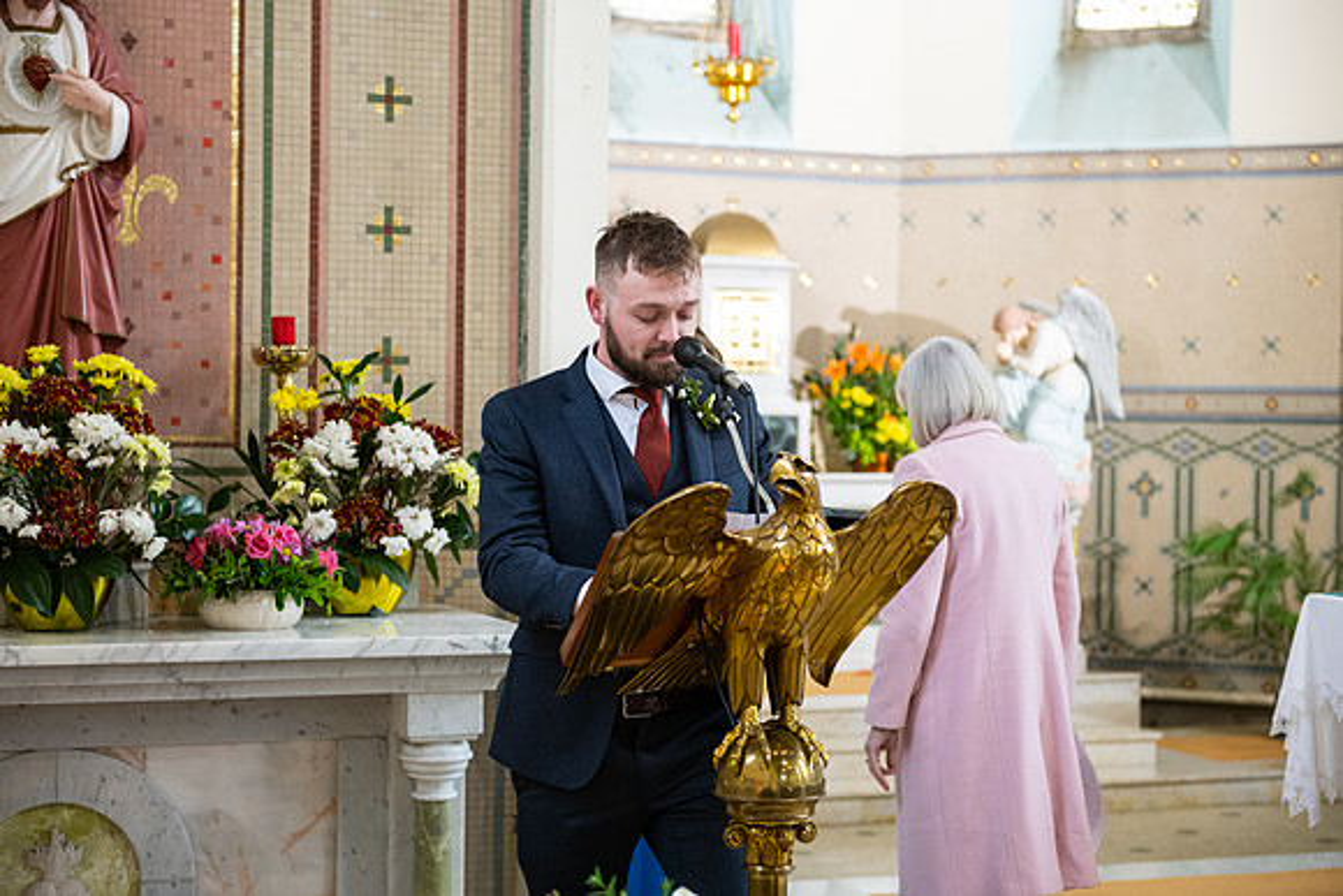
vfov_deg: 20.6
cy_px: 448
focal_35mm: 66
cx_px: 672
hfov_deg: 30.5
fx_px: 2463
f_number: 3.5
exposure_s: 1/100
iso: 800
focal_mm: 66
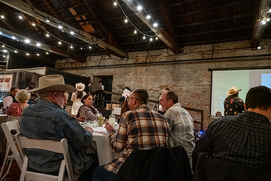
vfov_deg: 53.2
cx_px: 136
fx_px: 181
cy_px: 90
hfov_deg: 73.7
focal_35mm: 24
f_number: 6.3
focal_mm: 24
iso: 6400
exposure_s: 1/40
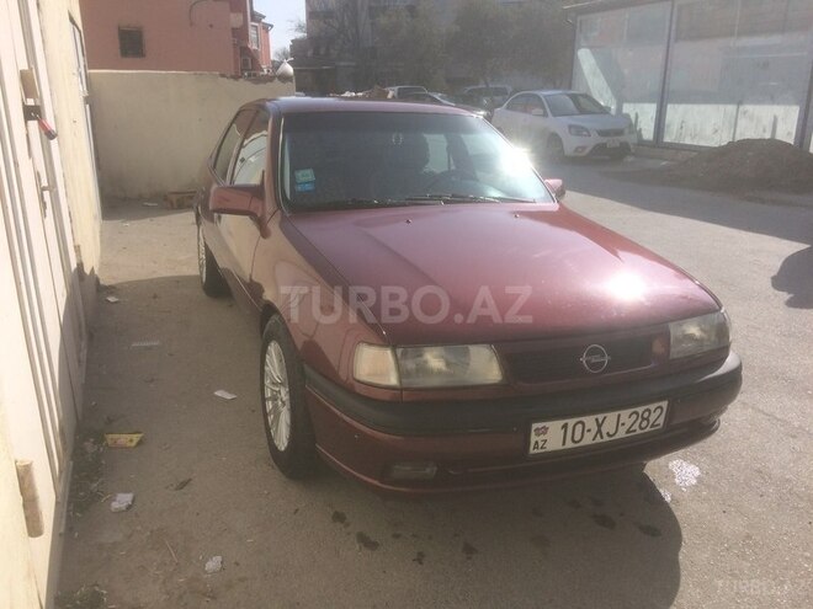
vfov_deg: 48.2
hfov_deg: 61.7
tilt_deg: -19.8
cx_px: 406
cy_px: 304
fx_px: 681
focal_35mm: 29
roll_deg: +0.7
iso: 32
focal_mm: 4.15
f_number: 2.2
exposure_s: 1/2933
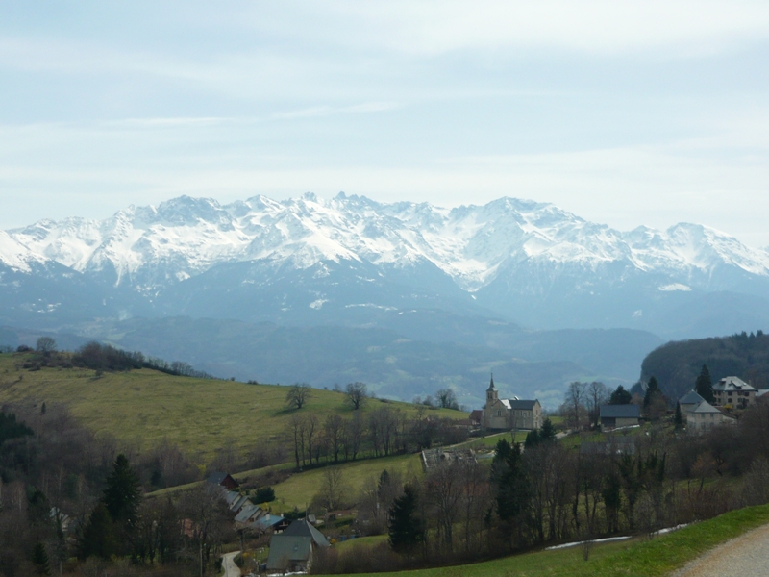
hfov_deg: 34.3
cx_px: 384
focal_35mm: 56
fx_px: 1244
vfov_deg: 26.1
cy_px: 288
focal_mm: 7.2
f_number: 9
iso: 100
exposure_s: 1/250
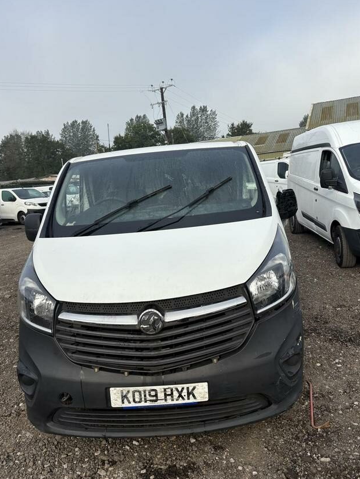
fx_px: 388
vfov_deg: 63.4
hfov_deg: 49.7
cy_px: 245
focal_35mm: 28
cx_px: 182
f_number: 1.6
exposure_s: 1/1799
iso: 50
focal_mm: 5.96
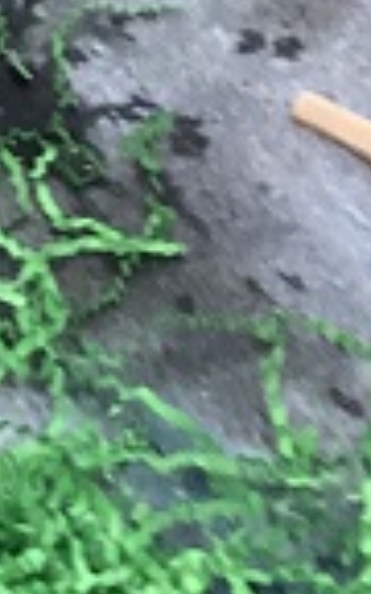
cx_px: -565
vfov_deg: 12.0
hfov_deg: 7.9
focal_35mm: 152
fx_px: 2459
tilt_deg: -41.0
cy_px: -660
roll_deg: -1.3
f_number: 2.4
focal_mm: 3.3
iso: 250
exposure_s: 1/40
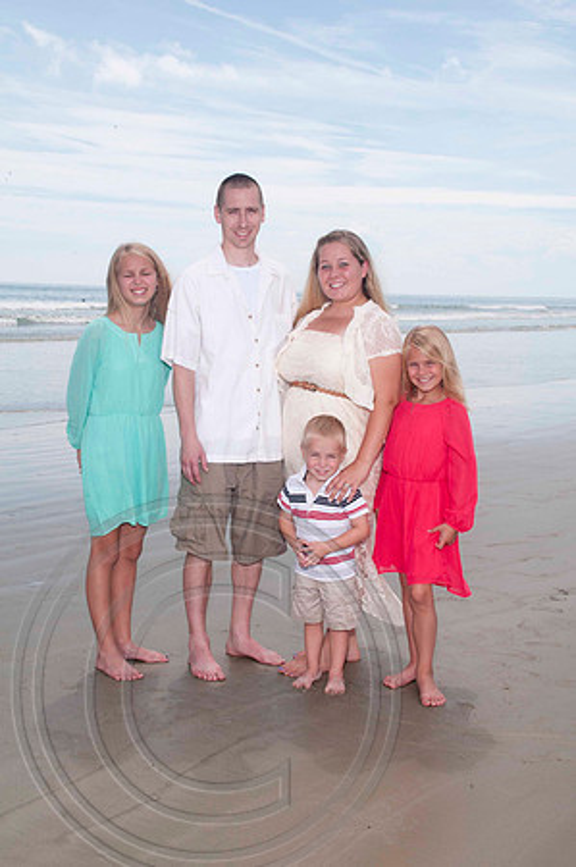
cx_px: 288
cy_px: 434
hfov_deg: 28.9
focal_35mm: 46
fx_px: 1118
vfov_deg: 42.4
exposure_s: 1/250
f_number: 13
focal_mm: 31
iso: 100
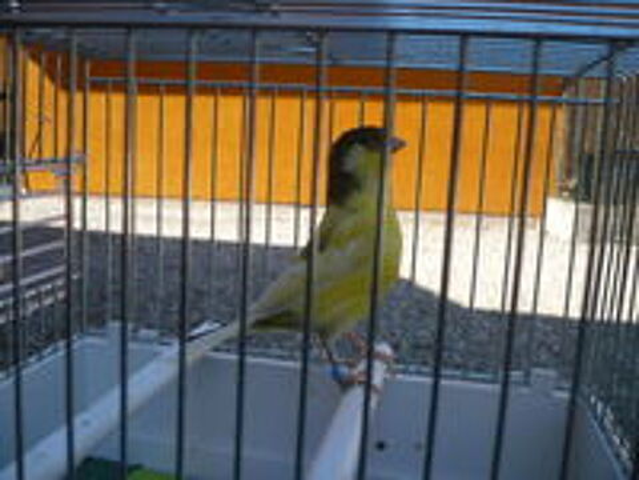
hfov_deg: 52.6
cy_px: 240
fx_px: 646
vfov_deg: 40.7
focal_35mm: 35
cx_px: 320
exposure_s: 1/500
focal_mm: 5.8
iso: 100
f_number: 2.8
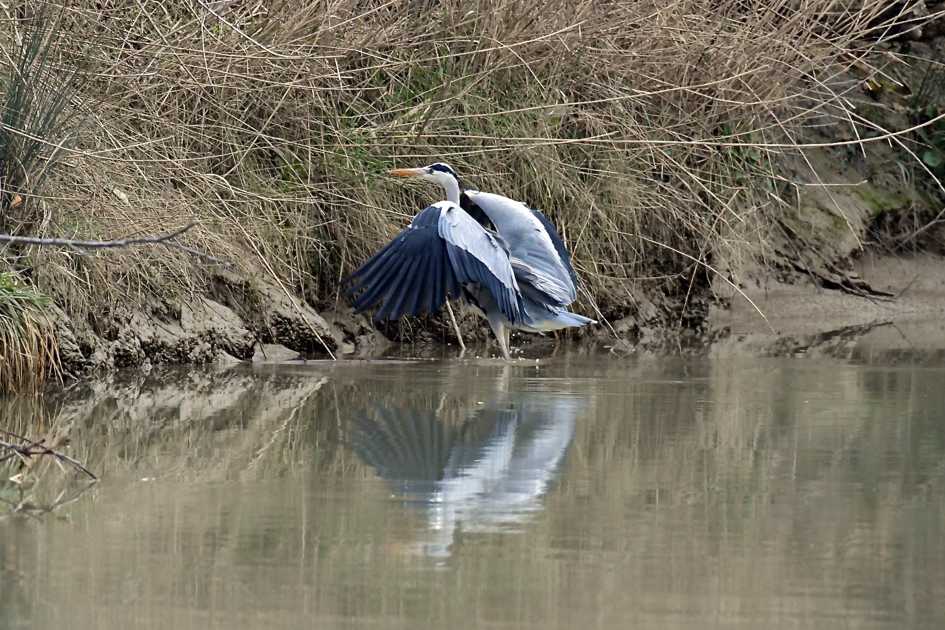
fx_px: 26248
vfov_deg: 1.4
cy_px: 315
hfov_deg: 2.1
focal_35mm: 1000
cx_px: 472
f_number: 7.1
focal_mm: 500
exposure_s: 1/640
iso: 3600
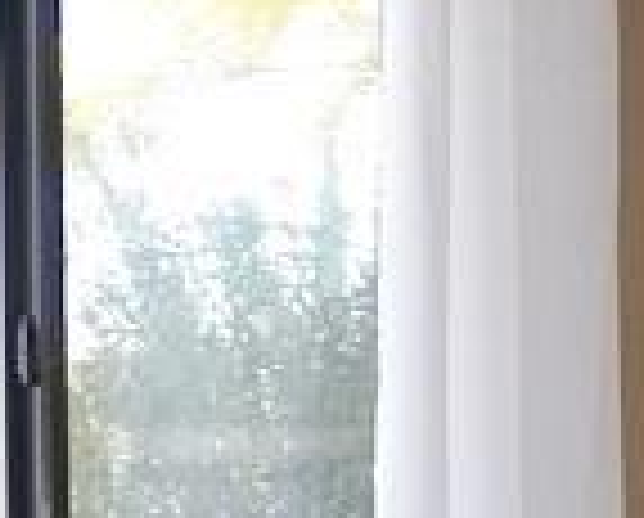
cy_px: 995
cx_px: 1099
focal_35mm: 211
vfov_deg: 7.1
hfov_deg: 8.8
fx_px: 4030
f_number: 2.8
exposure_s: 1/100
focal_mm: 5.5
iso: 125
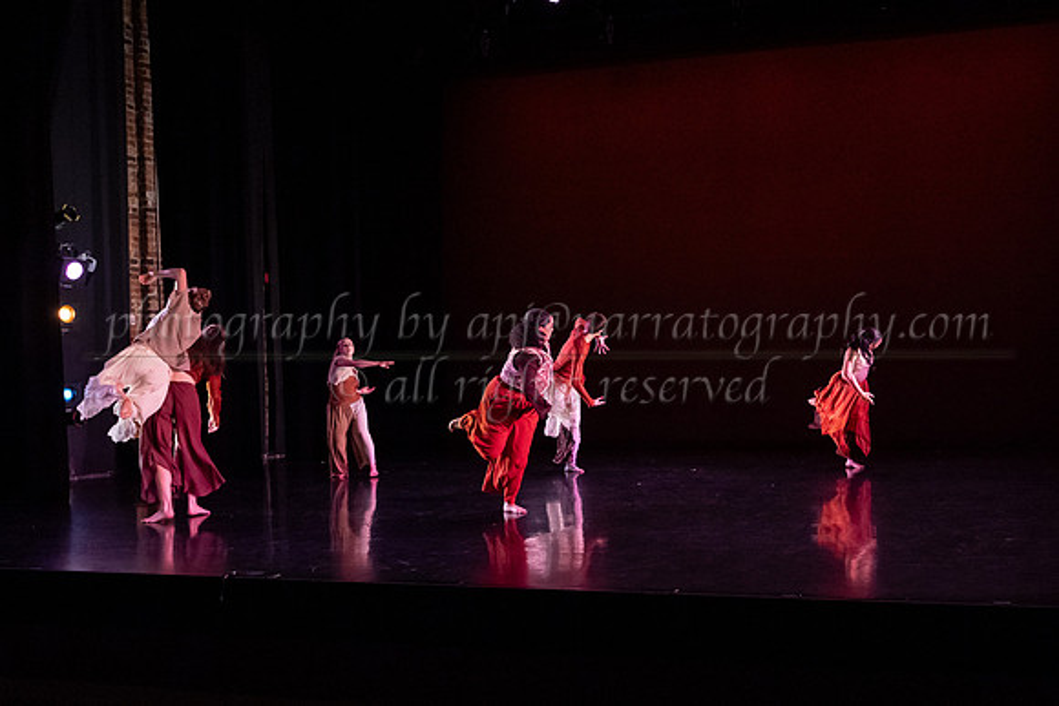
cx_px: 752
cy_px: 401
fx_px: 1181
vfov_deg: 33.3
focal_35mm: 40
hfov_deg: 47.1
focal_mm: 28
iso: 4000
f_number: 4
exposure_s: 1/400
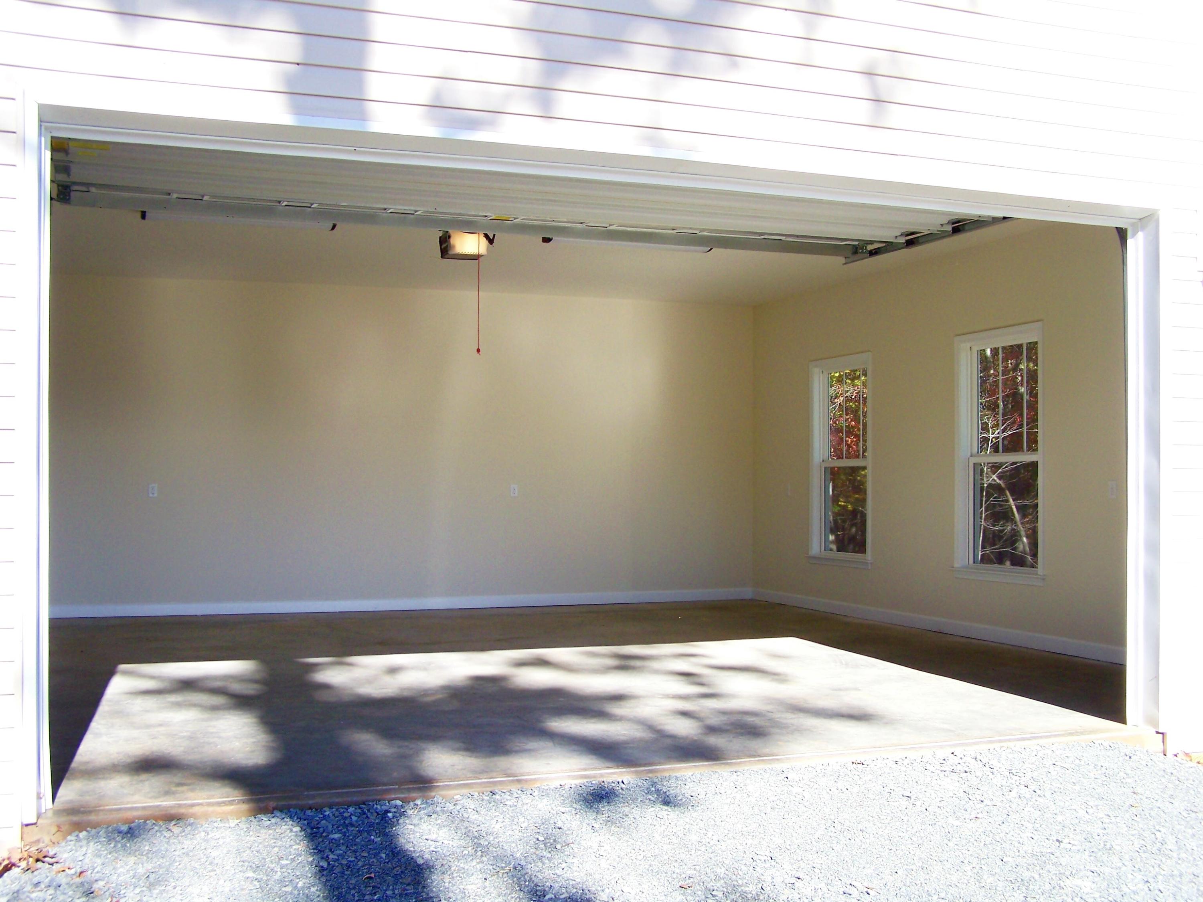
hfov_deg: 49.0
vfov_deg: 37.7
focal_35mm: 38
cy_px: 451
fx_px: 1321
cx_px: 602
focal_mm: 6.3
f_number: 2.8
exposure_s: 1/250
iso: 64
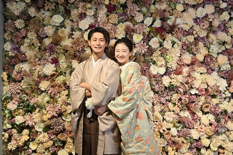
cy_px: 78
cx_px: 116
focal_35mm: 50
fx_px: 324
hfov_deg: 39.6
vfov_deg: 27.0
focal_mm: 50
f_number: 6.3
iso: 2000
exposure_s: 1/50
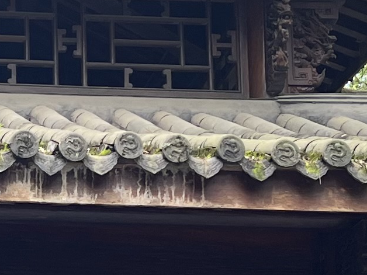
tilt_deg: +13.9
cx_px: -74
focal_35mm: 167
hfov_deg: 11.6
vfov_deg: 8.8
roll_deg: -0.9
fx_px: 1771
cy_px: 293
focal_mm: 5.7
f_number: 1.5
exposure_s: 1/275
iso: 40
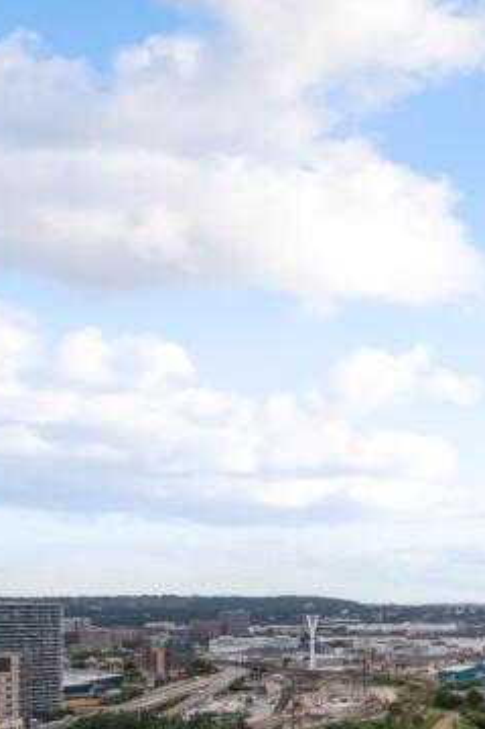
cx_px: 946
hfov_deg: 19.8
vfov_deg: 46.4
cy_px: 562
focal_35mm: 40
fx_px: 809
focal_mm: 14
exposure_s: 1/160
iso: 320
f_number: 16
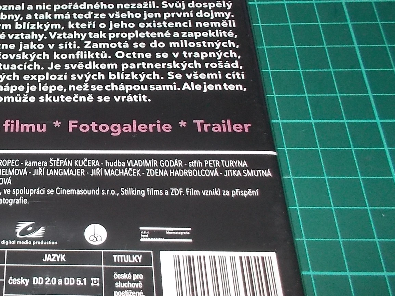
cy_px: 124
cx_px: 33
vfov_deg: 25.6
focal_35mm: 57
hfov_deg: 32.0
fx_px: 650
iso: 200
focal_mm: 4.1
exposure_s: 1/30
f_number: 3.3
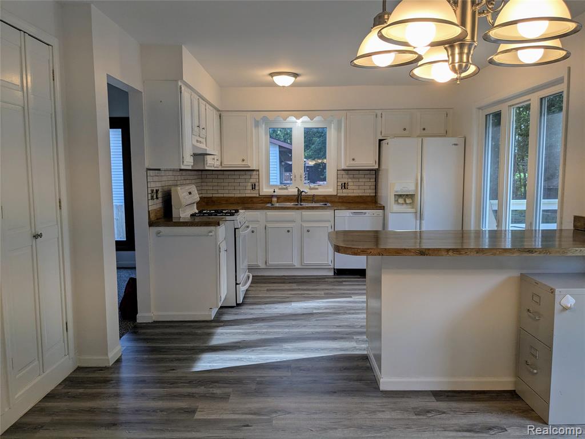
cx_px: 292
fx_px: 456
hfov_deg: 65.3
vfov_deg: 51.4
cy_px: 220
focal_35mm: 27
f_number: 1.73
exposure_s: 1/229
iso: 46
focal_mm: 4.38
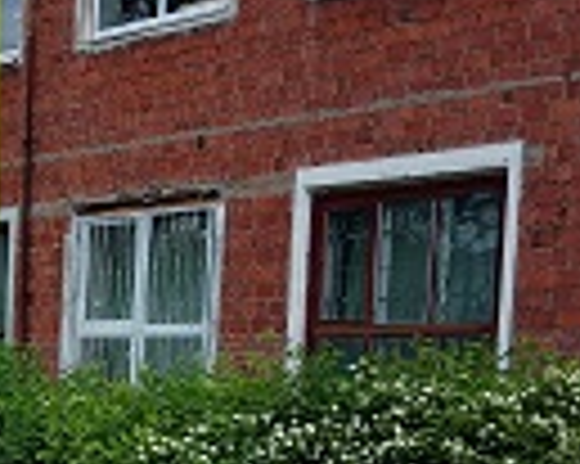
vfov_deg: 18.0
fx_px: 1407
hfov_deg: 22.2
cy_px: 514
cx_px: -31
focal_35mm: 82
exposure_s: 1/861
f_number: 1.8
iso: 108
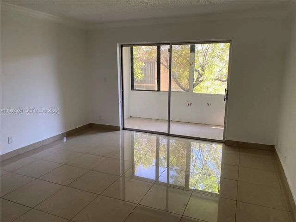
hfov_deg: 67.3
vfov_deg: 53.1
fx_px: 222
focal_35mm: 26
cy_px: 111
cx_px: 148
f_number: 1.8
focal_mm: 4.25
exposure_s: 1/101
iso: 125
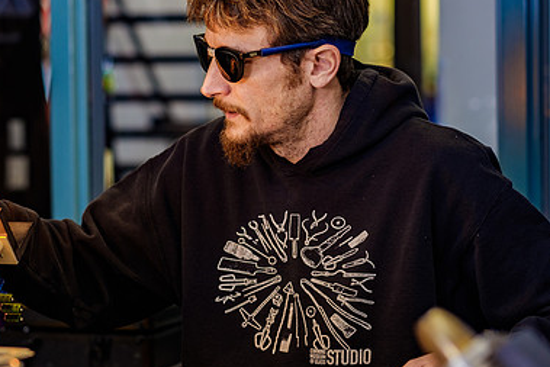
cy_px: 137
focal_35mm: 138
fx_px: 2109
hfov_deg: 14.8
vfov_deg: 9.9
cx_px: 162
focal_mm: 56
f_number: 2
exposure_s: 1/125
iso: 200
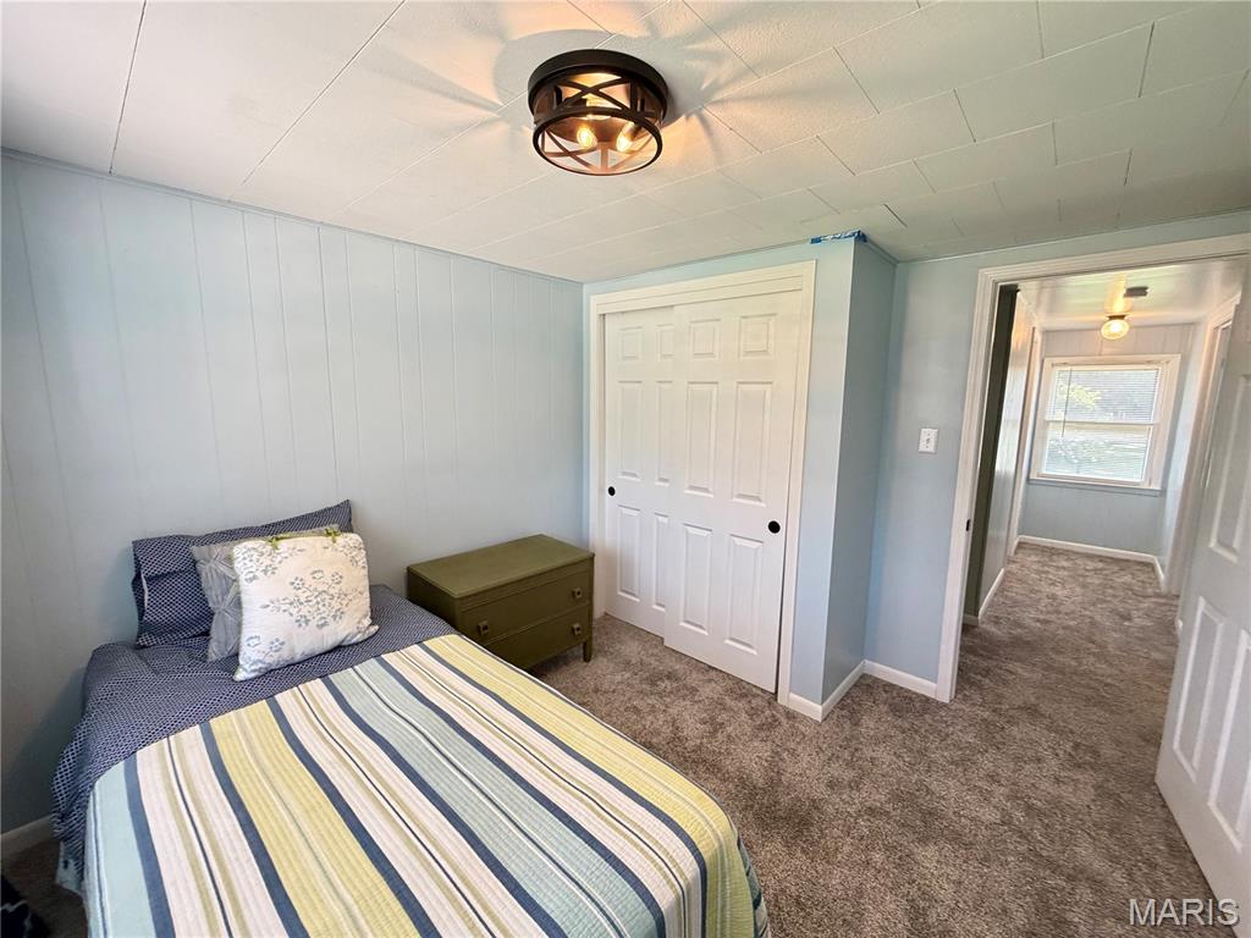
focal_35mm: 14
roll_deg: +0.5
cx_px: 626
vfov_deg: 85.7
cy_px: 469
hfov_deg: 102.1
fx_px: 506
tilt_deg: -6.8
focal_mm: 2.22
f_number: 2.2
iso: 320
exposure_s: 1/60
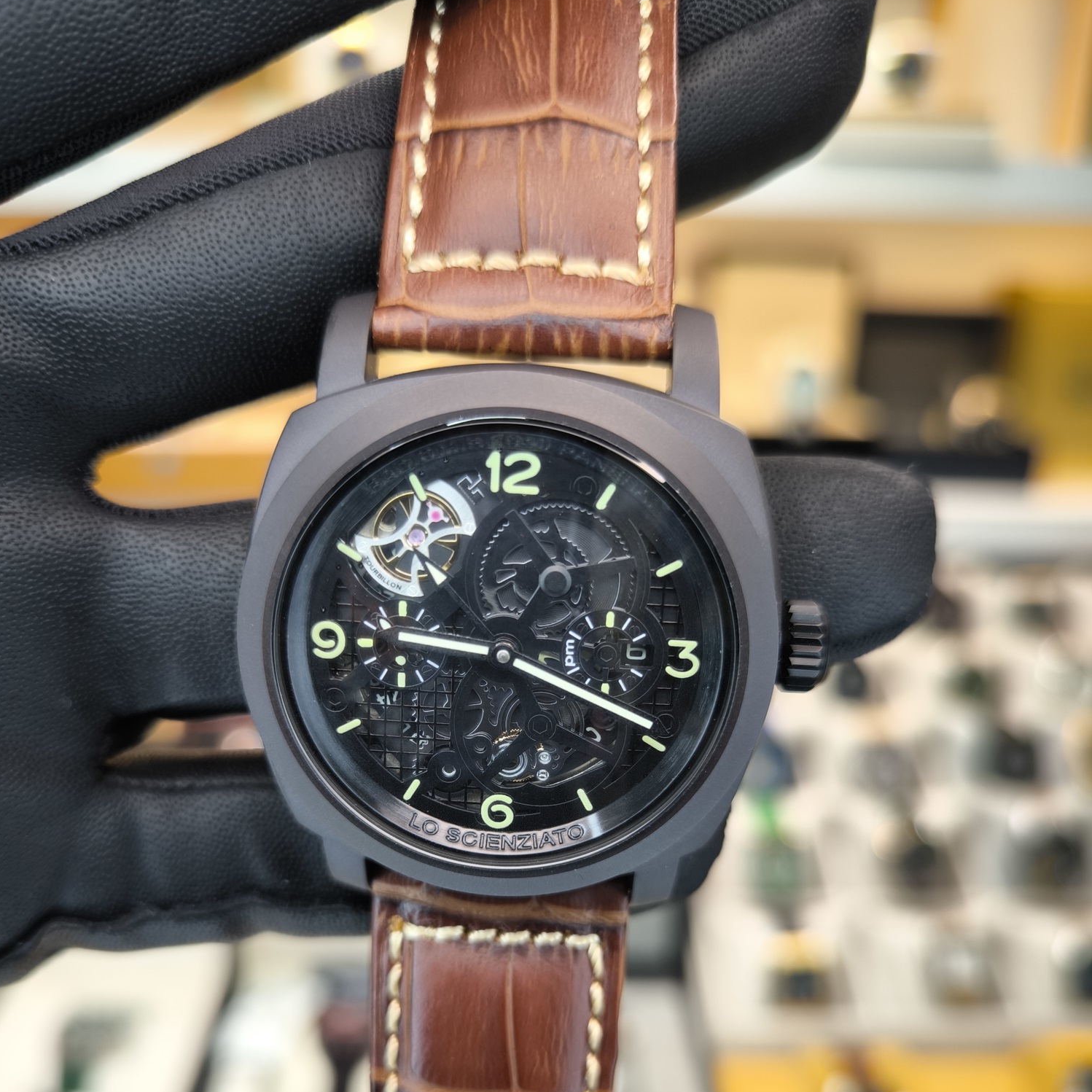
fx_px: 1035
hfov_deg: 55.6
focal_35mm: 29
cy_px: 736
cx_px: 533
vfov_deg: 54.4
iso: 100
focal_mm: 6.92
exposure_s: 1/110
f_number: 1.9
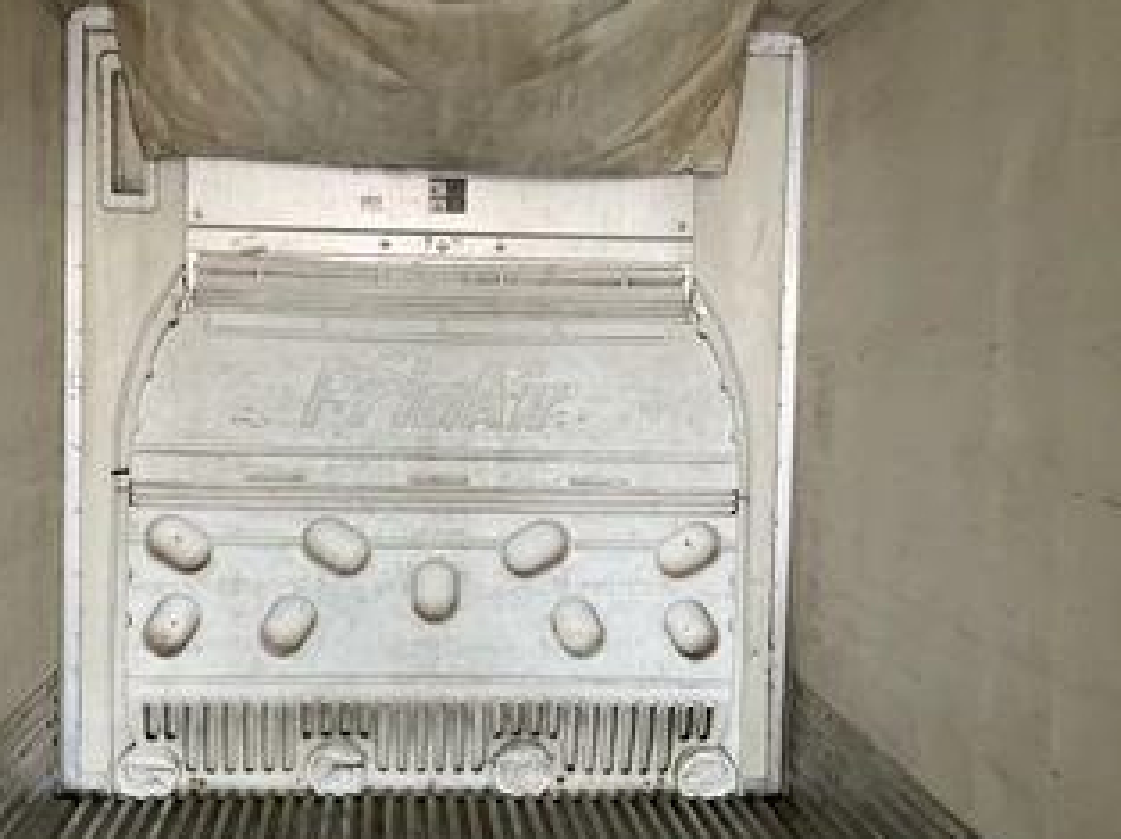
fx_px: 1197
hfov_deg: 49.9
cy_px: 396
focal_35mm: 37
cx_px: 464
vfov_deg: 38.6
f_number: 1.8
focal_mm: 3
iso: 320
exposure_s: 1/48
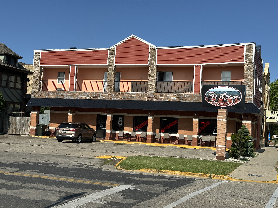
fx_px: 385
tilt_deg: +4.2
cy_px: 104
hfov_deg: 39.7
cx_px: 139
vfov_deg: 30.3
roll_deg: -3.2
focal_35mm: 48
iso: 64
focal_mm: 6.86
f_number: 1.78
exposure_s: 1/4785
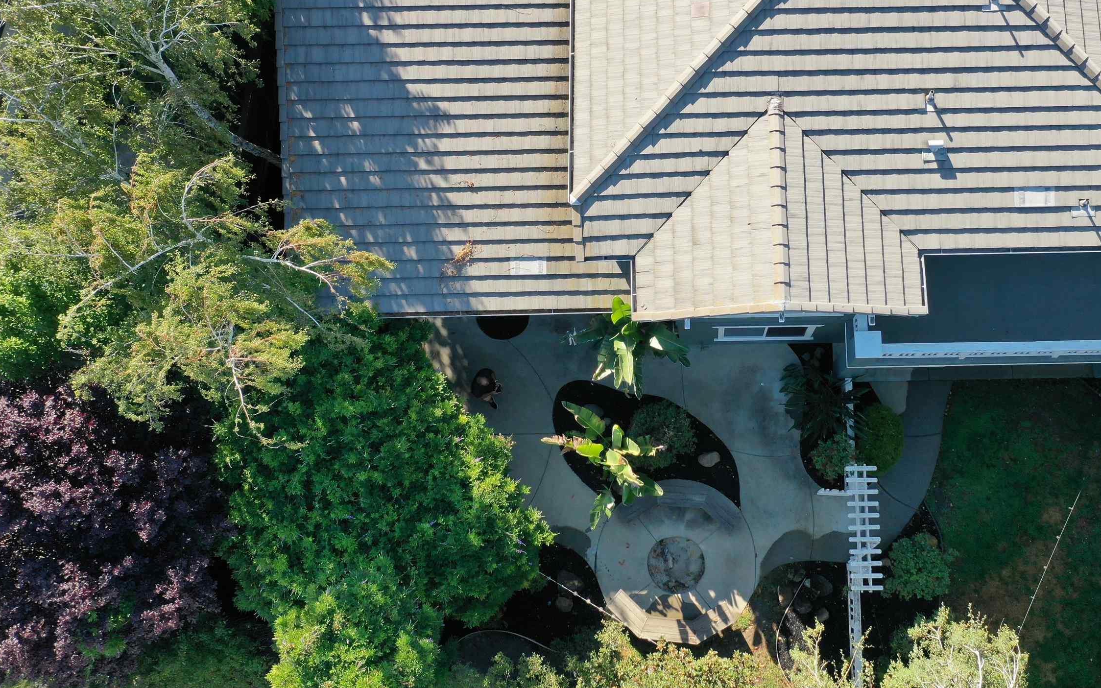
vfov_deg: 32.6
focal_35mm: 39
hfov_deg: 49.9
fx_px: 1170
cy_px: 253
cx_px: 692
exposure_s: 1/200
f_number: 5
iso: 100
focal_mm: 10.26
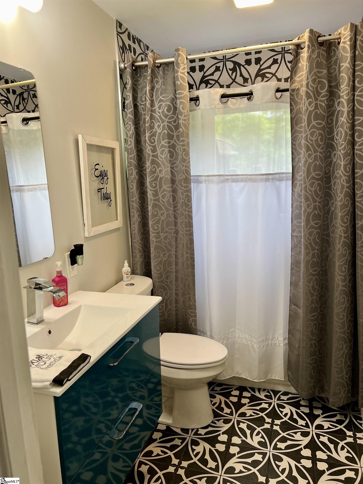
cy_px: 242
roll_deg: +1.6
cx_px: 182
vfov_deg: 67.3
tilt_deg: -7.2
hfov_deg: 53.1
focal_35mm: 26
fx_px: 364
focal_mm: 5.7
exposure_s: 1/60
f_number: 1.5
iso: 64
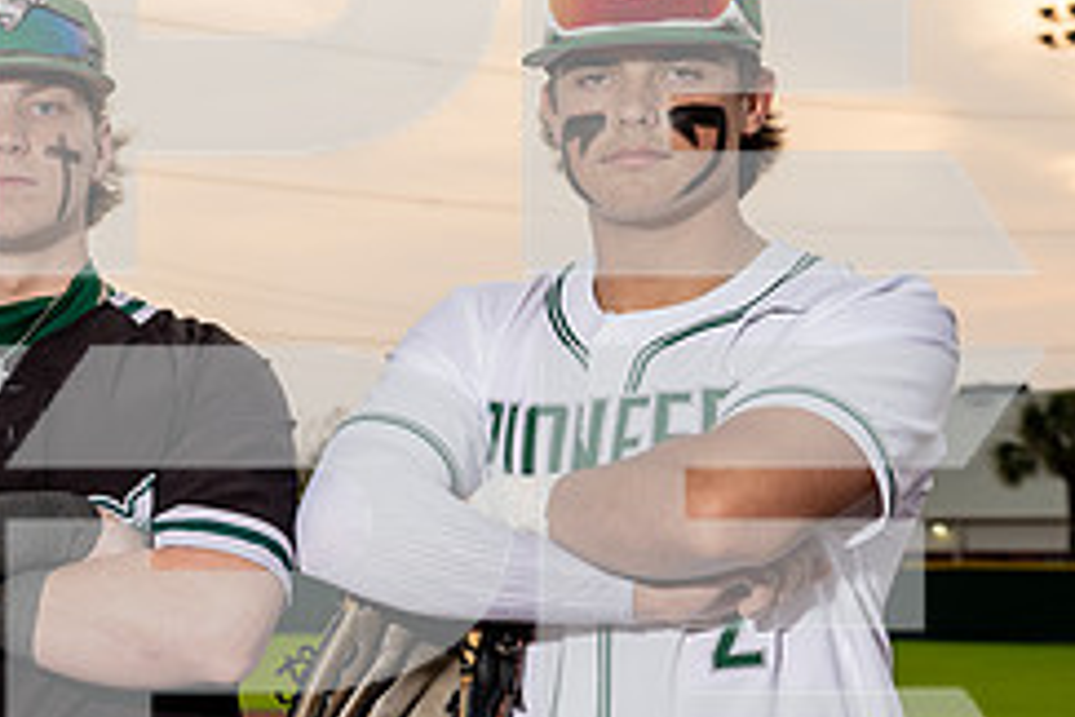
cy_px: 582
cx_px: -80
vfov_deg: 13.0
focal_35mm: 105
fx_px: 3135
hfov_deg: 18.8
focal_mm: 44
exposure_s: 1/250
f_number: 5.6
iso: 250
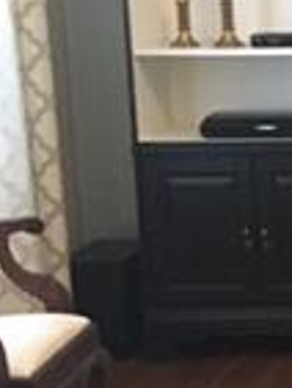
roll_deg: +0.5
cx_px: 664
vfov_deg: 12.5
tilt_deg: -9.7
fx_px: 1774
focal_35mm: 158
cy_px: 248
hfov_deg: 8.7
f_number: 2.2
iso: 200
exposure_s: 1/15
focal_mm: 4.15
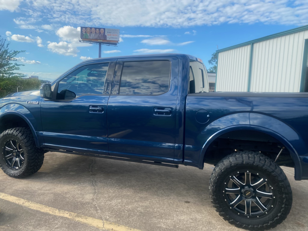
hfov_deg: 67.3
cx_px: 154
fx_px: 231
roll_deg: -2.8
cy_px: 116
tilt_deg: -7.9
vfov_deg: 53.1
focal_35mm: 26
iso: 32
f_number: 1.8
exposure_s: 1/1585
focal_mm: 4.25
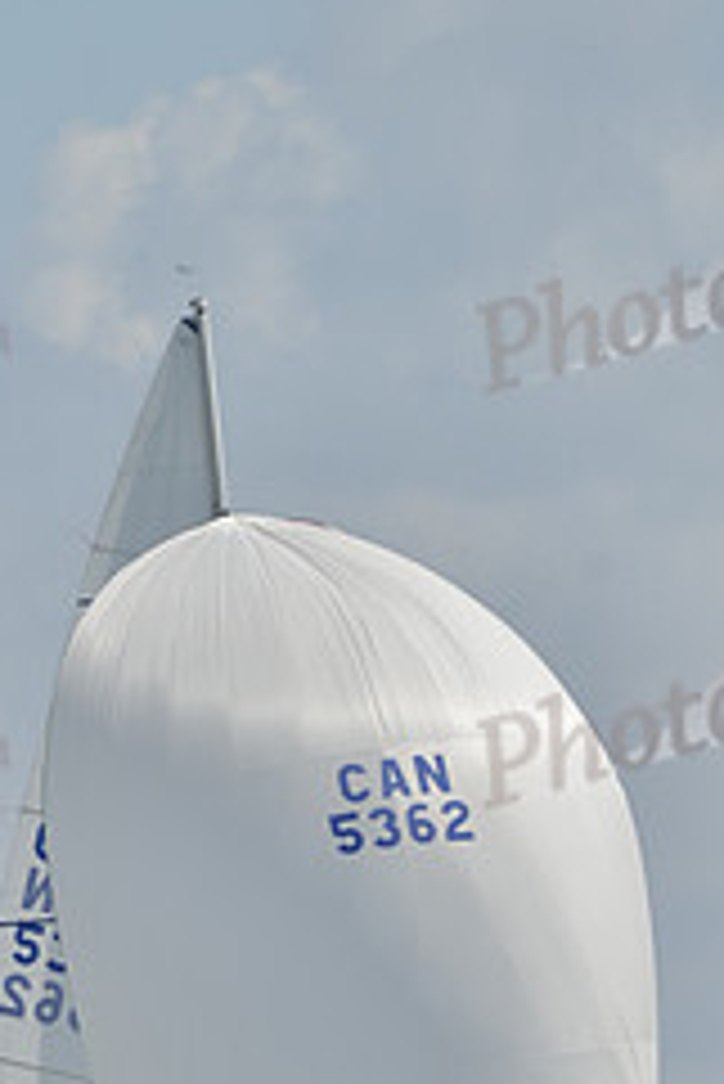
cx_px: 245
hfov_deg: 1.4
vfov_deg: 2.1
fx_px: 28976
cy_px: 990
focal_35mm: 962
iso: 200
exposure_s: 1/1250
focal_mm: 400
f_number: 6.3
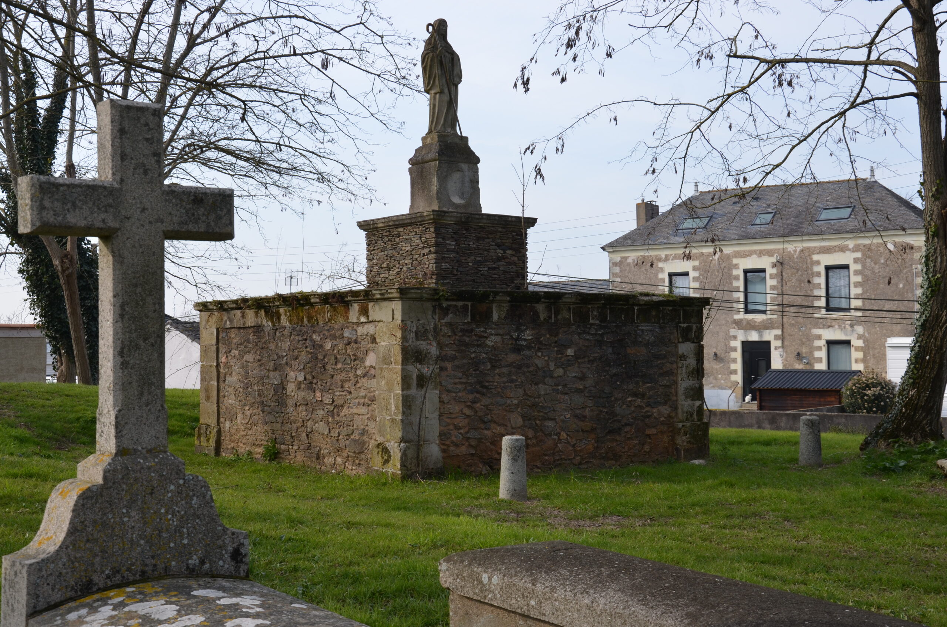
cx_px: 474
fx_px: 1260
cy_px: 314
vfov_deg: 28.0
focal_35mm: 48
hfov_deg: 41.2
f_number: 8
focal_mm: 32
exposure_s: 1/250
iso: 180
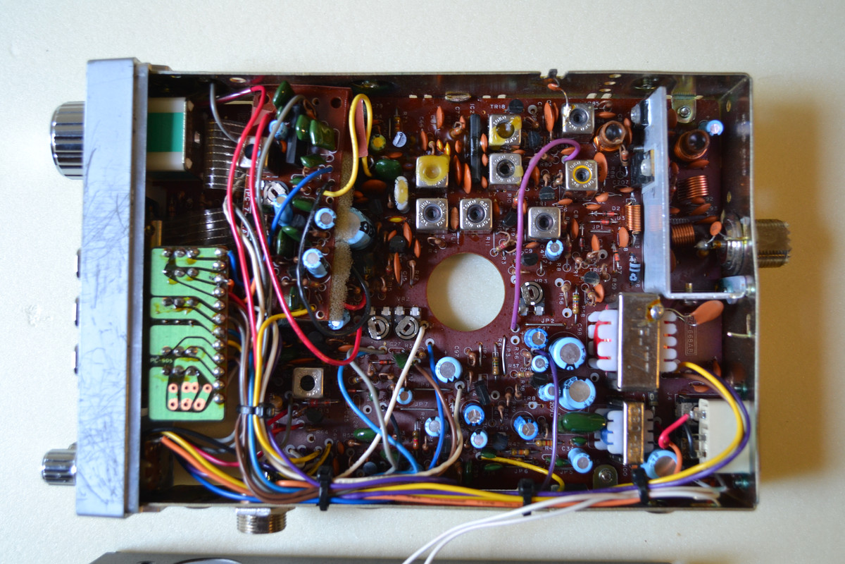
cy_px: 282
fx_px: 915
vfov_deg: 34.2
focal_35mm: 39
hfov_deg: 49.6
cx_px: 422
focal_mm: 26
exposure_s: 1/20
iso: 400
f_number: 4.2
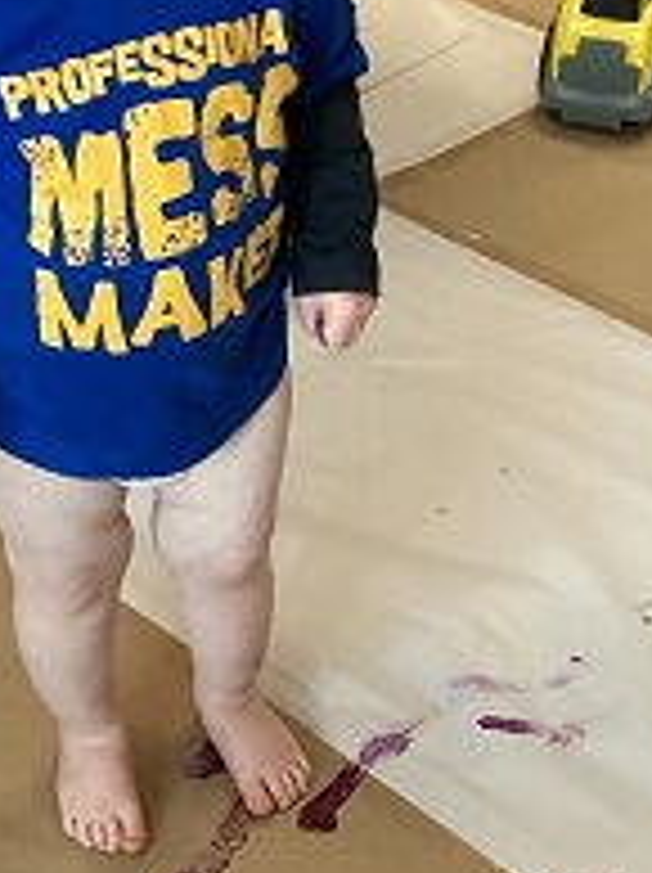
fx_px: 2014
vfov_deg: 24.3
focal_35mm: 80
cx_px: 259
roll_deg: -0.8
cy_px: 585
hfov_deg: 18.4
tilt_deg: -40.0
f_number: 2.4
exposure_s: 1/60
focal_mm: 3.3
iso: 320
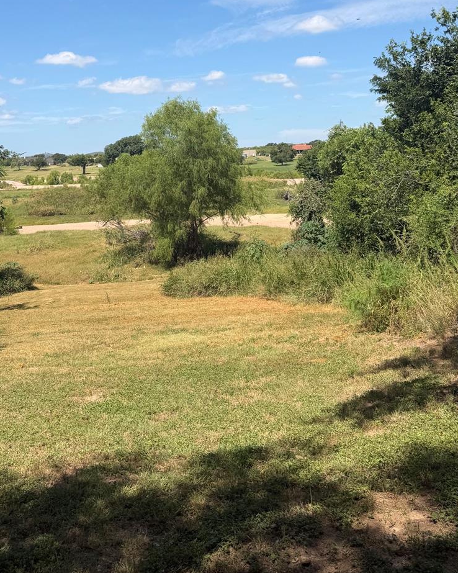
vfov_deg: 45.8
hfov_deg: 38.2
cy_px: 171
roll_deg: +1.1
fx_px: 661
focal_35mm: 39
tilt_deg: -0.4
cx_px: 208
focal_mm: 6.76
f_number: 1.78
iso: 80
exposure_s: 1/4405
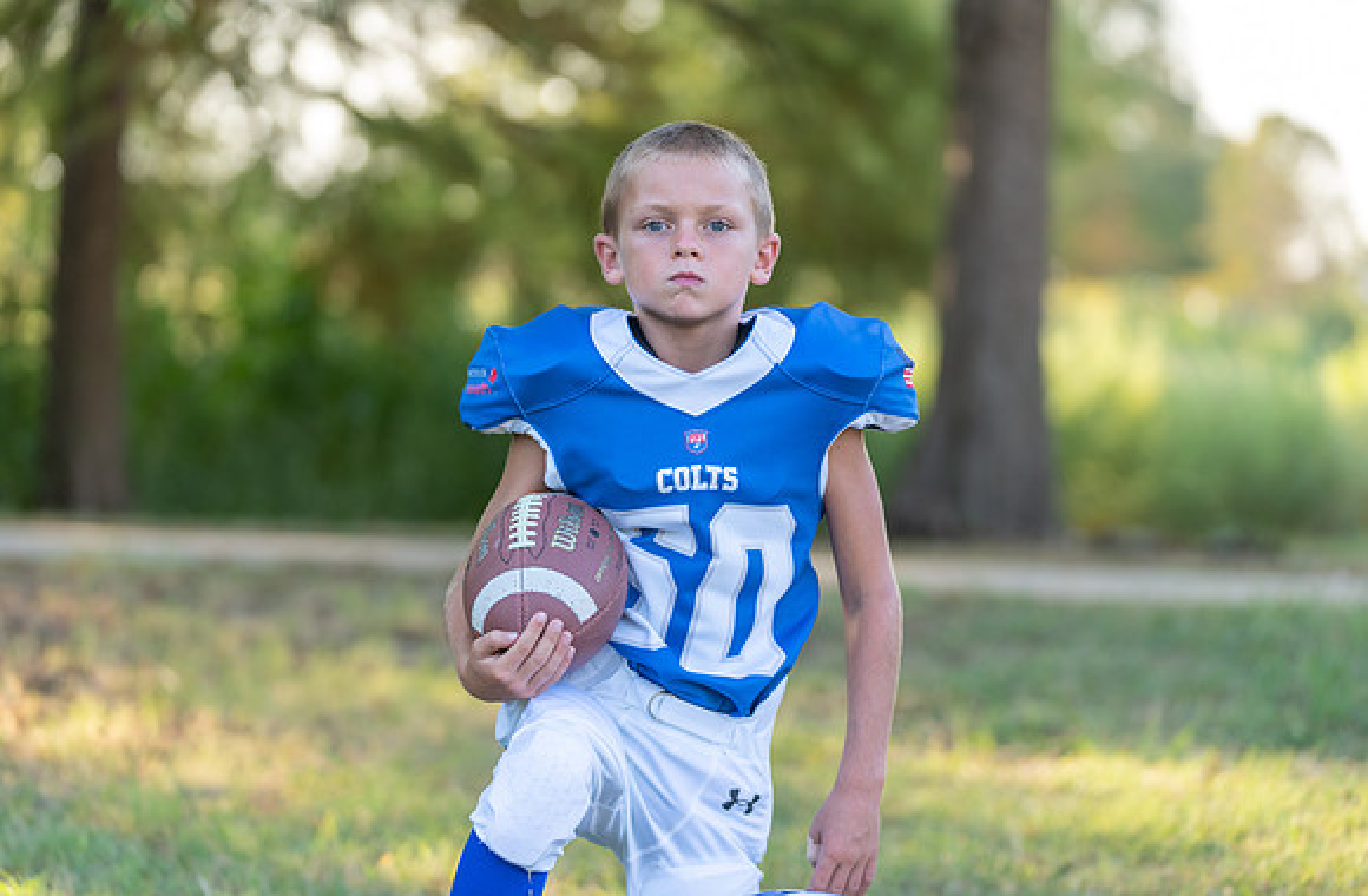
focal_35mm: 125
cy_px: 397
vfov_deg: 10.8
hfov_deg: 16.4
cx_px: 702
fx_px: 4741
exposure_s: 1/320
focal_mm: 114
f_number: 2.8
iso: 160
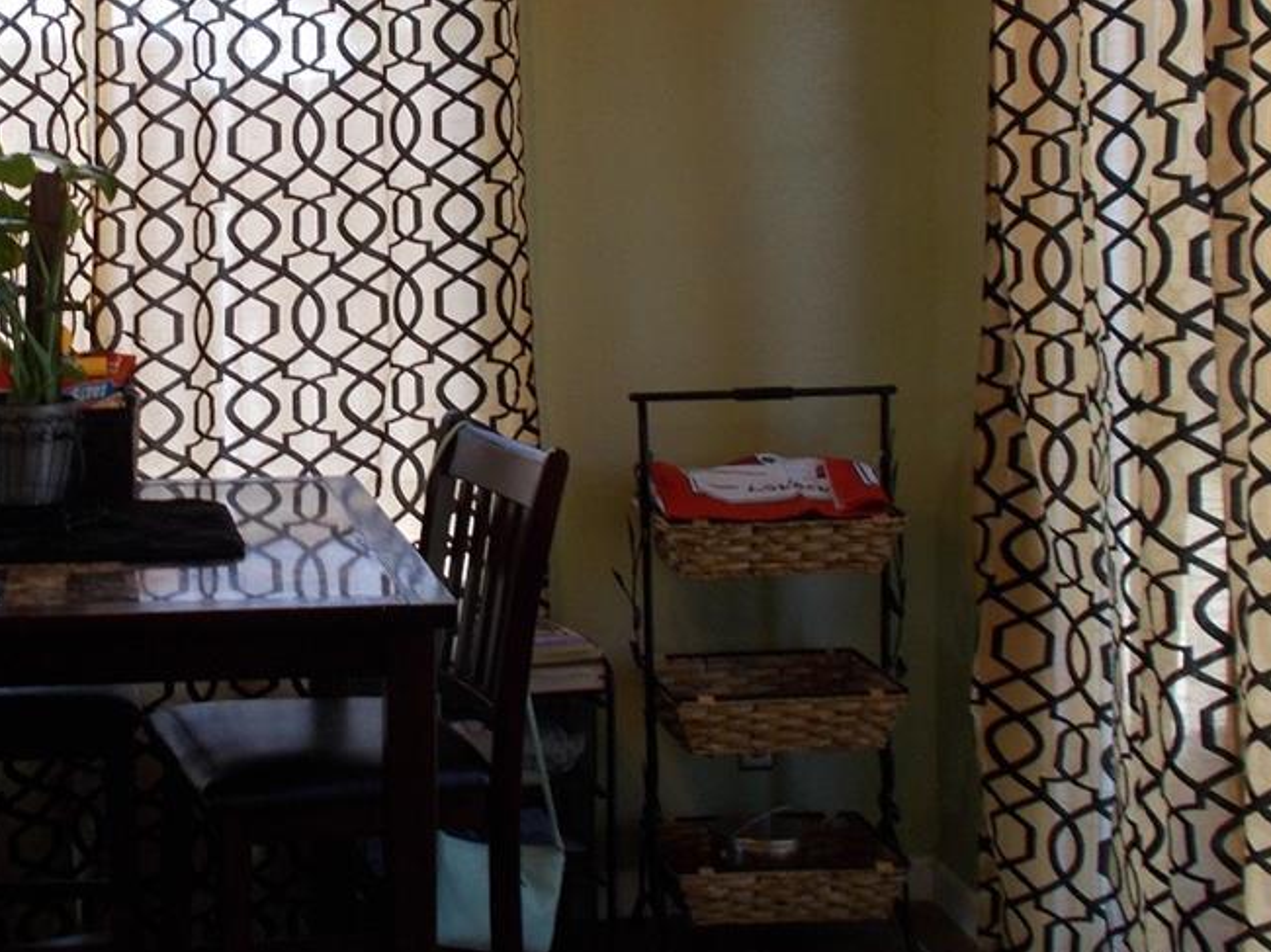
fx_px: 2202
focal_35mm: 60
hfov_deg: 31.4
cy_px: 281
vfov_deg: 24.2
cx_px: 266
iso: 80
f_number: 3.2
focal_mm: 4.6
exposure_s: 1/25
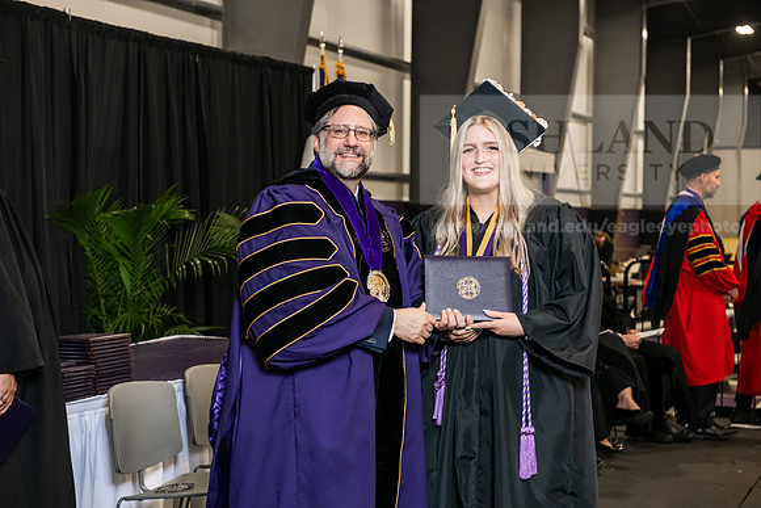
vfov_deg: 19.5
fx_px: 1480
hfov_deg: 28.8
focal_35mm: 70
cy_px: 254
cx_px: 380
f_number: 5
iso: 2500
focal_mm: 70
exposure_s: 1/200
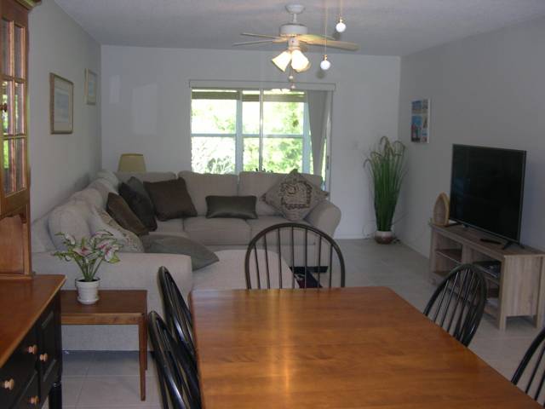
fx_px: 598
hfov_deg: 49.0
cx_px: 272
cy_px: 204
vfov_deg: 37.7
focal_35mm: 38
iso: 100
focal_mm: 8
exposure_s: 1/30.1
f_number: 2.8
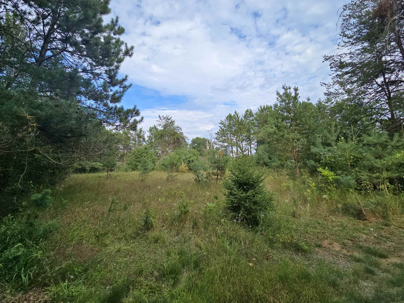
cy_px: 152
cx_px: 202
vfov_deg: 89.9
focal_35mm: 13
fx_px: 152
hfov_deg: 106.2
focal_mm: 2.2
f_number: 2.2
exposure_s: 1/934
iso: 50
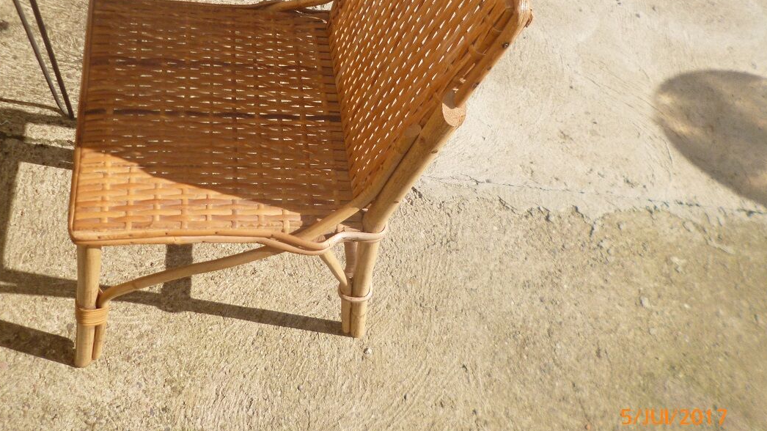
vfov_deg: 36.2
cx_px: 318
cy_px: 136
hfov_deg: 60.6
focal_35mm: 32
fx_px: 651
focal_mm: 4.3
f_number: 9
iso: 100
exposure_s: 1/160
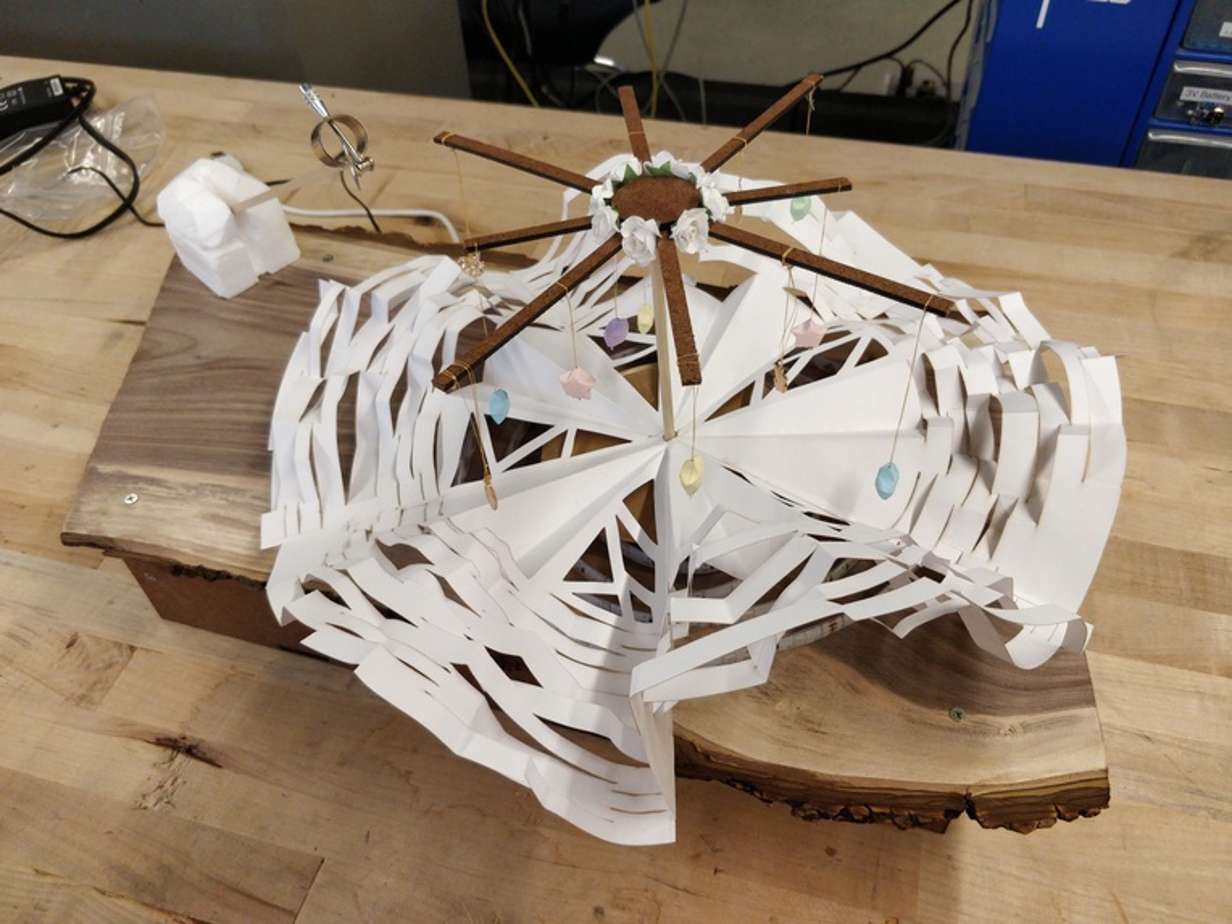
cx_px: 616
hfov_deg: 71.6
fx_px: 854
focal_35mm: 24
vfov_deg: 56.8
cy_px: 462
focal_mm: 4.1
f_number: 1.7
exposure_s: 1/50
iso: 500
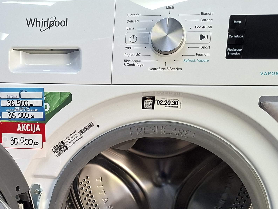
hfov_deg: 32.6
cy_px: 237
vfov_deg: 23.5
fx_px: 466
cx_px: 67
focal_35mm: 58
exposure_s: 1/100
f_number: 1.8
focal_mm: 5.54
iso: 200
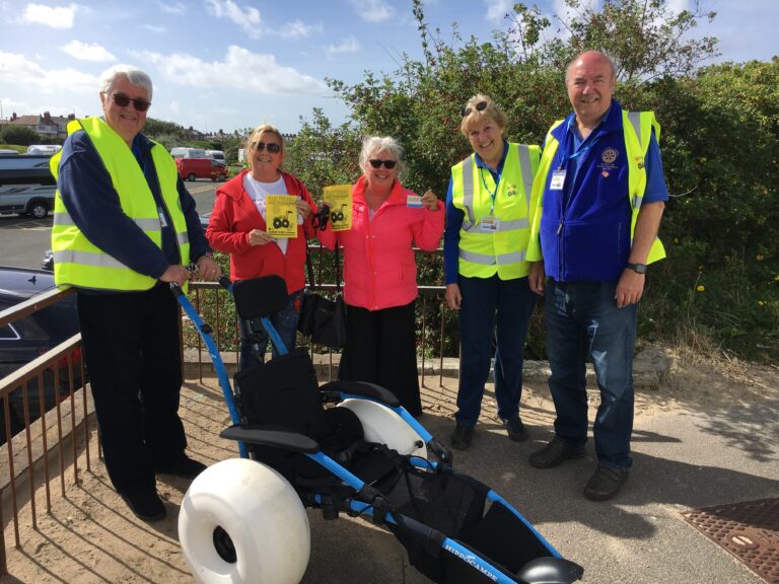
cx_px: 390
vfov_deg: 48.2
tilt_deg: -10.1
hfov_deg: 61.7
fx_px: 653
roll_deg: -1.7
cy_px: 292
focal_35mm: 29
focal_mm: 4.15
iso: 25
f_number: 2.2
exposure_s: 1/1508
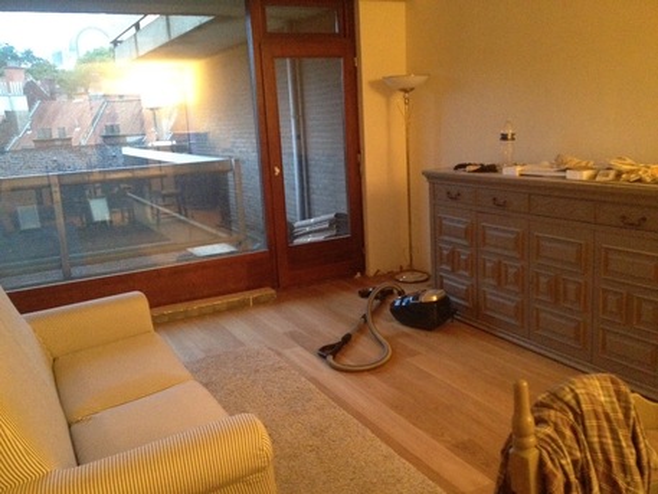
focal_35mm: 35
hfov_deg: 52.6
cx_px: 329
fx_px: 665
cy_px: 247
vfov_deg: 40.7
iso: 800
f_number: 2.4
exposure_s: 1/15
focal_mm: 4.28
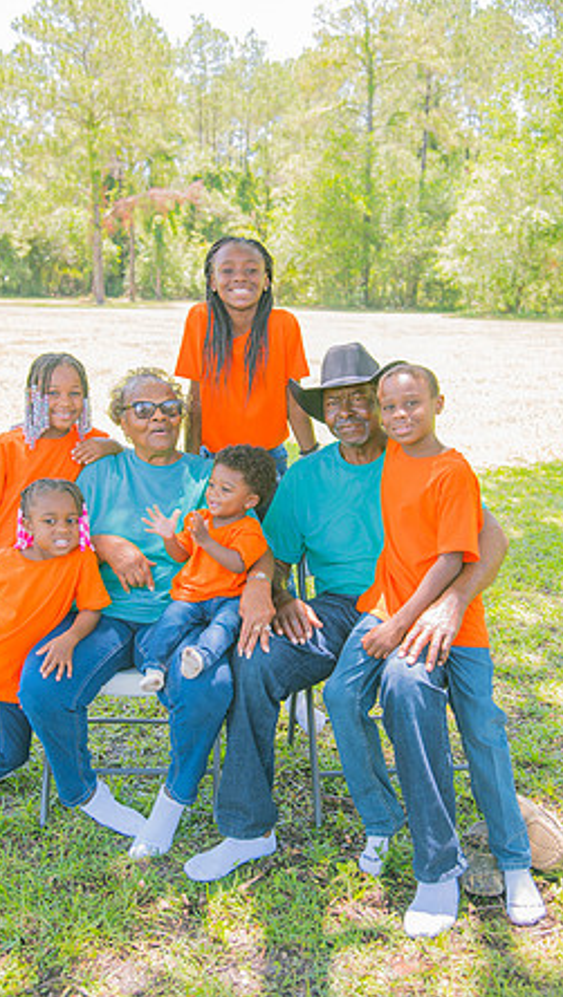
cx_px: 252
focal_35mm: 37
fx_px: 980
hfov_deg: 32.0
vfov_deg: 54.0
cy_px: 500
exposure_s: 1/125
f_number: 4
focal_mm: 35
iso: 250
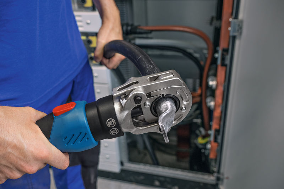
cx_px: 142
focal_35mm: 36
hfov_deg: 53.1
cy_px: 94
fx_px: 284
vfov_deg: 36.9
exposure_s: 1/100
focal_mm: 36
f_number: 6.3
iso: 800
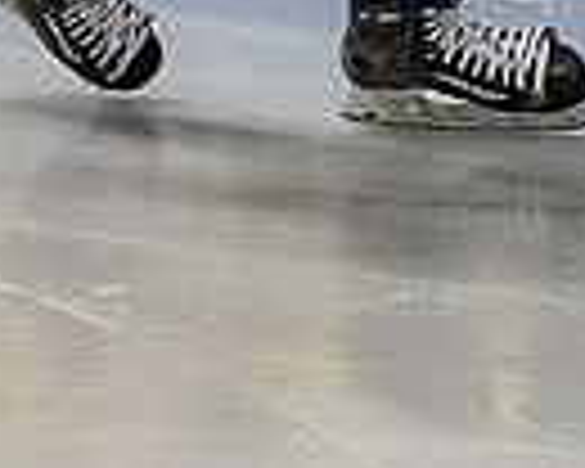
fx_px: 15877
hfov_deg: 2.1
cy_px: -396
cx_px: 402
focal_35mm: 917
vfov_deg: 1.7
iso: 1600
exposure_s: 1/800
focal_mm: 70
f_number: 3.2
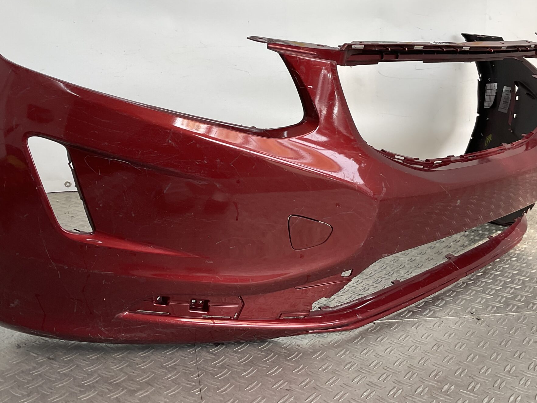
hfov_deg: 44.7
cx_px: 243
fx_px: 652
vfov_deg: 34.1
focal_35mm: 42
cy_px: 138
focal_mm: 3
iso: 16
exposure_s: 1/181
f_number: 1.8
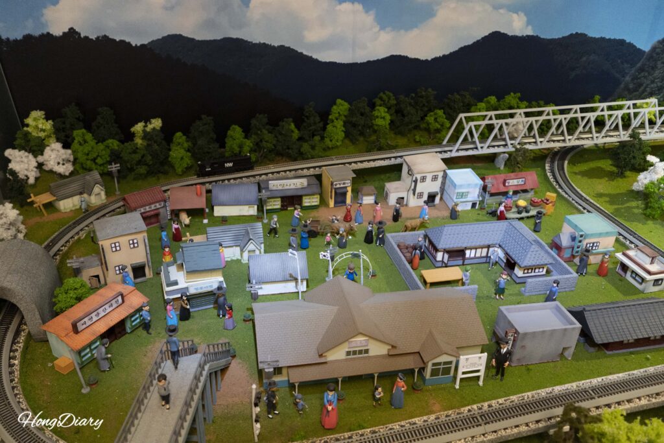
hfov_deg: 65.5
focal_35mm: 28
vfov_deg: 46.4
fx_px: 516
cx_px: 332
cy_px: 222
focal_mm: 28
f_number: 4
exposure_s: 1/160
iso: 5000
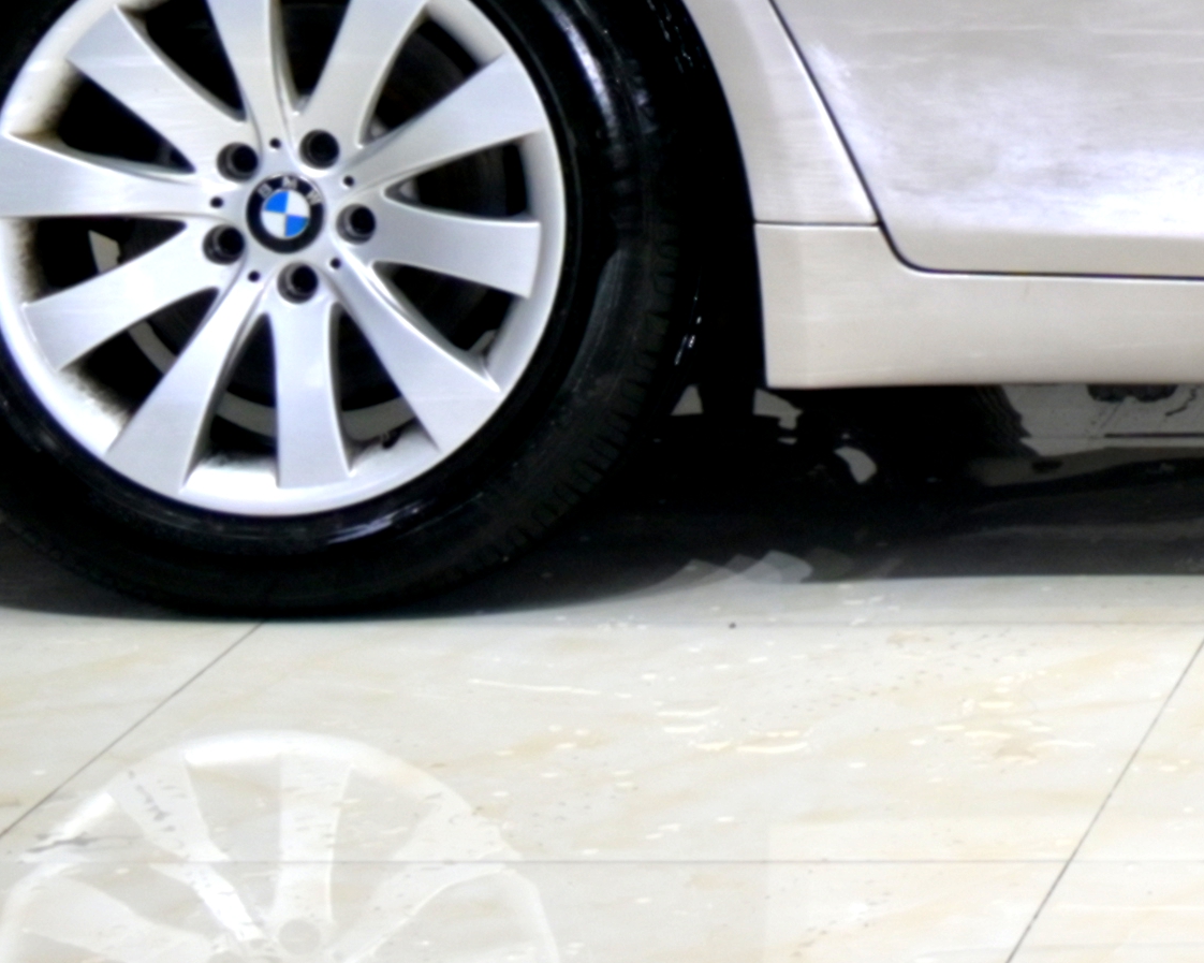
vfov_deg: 7.7
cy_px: -898
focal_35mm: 192
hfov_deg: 9.6
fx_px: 6846
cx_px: 2032
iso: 125
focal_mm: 27.5
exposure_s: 1/160
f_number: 4.5
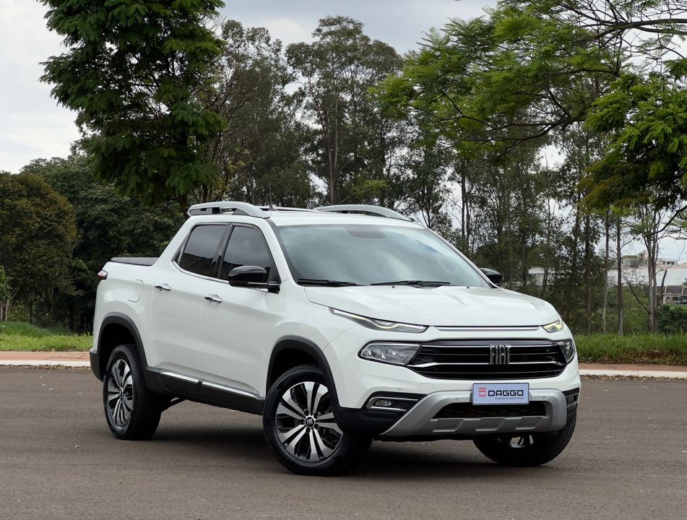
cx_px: 344
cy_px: 260
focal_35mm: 77
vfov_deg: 19.3
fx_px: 1533
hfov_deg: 25.3
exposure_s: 1/661
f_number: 2.8
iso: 25
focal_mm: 9
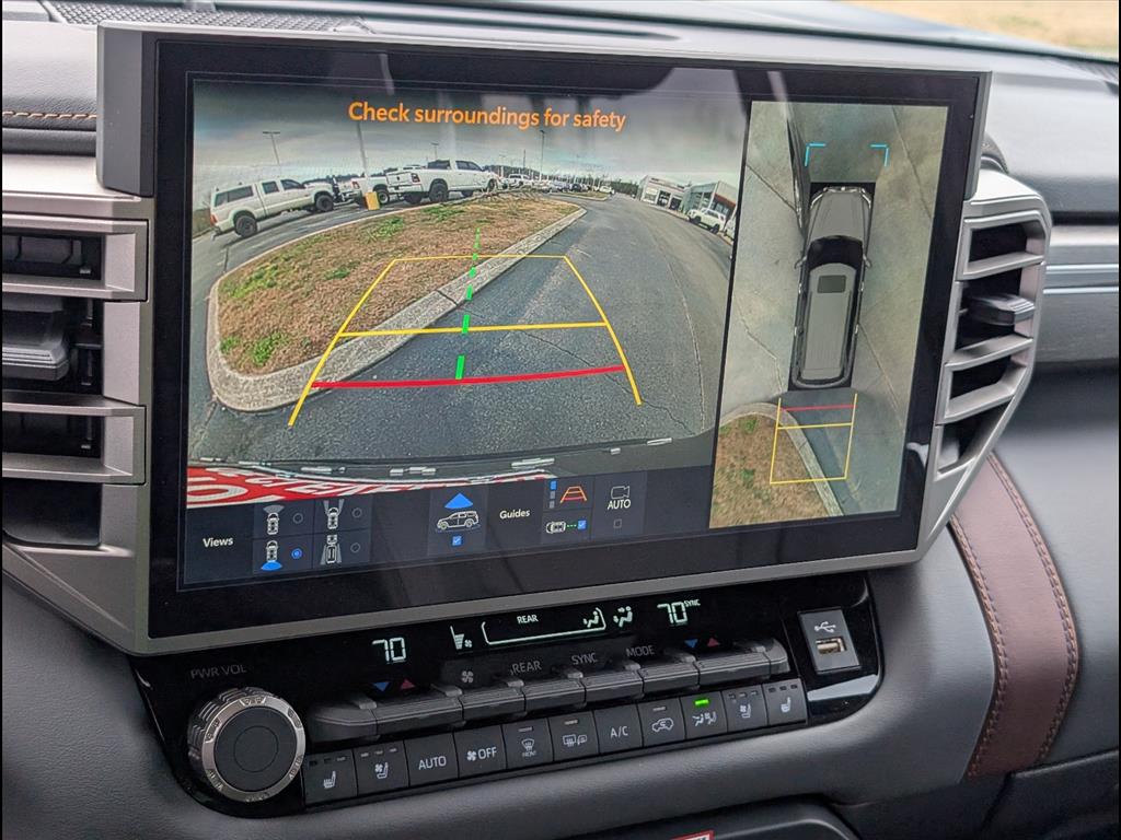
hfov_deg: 38.9
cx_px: 560
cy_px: 420
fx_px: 1587
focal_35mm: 49
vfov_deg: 29.7
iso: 44
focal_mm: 6.9
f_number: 1.68
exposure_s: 1/204
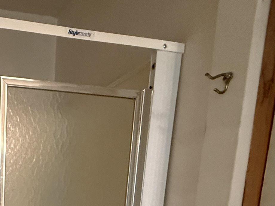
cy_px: 307
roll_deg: +0.1
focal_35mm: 47
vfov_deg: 24.3
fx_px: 373
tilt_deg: -10.3
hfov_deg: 34.7
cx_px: -30
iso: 640
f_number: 2.2
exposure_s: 1/60
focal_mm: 2.22
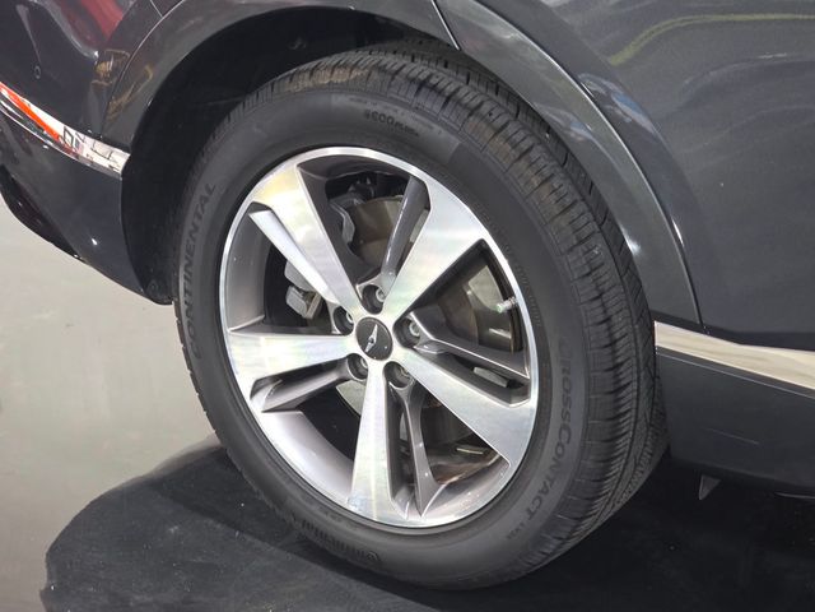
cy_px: 306
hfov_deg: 28.2
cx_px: 408
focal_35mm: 69
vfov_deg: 21.3
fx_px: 1625
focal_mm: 7.9
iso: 400
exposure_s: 1/30
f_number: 2.4
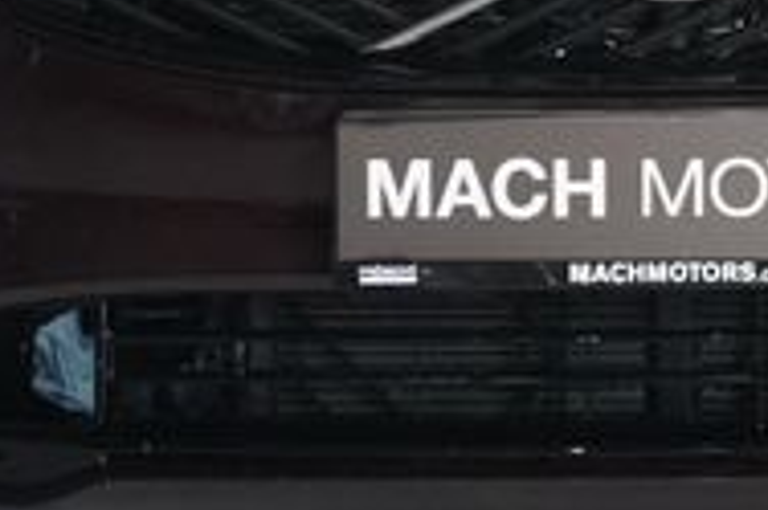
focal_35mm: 365
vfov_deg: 3.7
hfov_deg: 5.6
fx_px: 7780
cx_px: 670
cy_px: -239
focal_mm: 67
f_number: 5.6
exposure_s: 1/160
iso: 8000
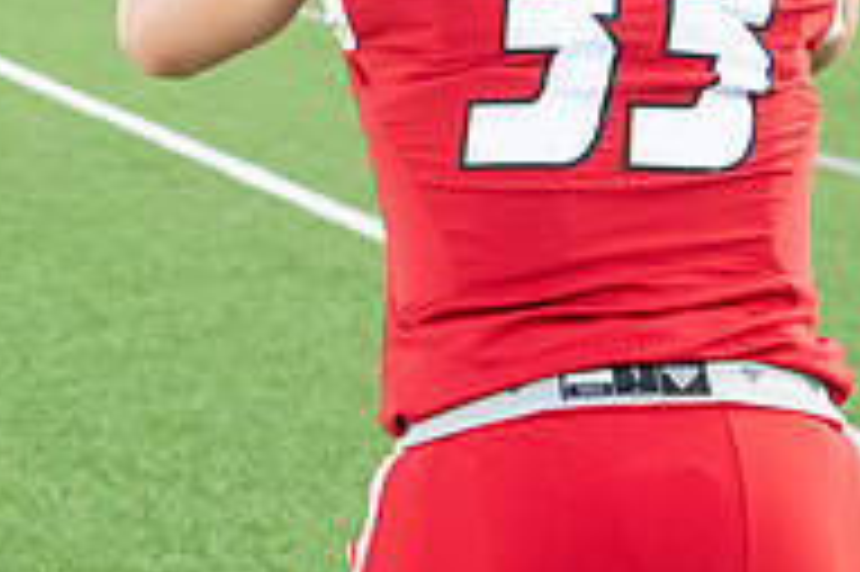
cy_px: 56
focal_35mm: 249
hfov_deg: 8.3
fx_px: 5943
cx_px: 153
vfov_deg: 5.5
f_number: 9
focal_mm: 82
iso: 8000
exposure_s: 1/250
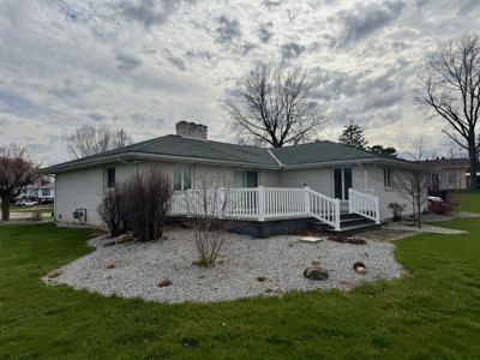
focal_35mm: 24
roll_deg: +0.2
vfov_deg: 56.8
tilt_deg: +3.1
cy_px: 180
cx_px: 240
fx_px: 333
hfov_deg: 71.6
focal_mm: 6.76
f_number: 1.78
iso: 80
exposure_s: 1/11905
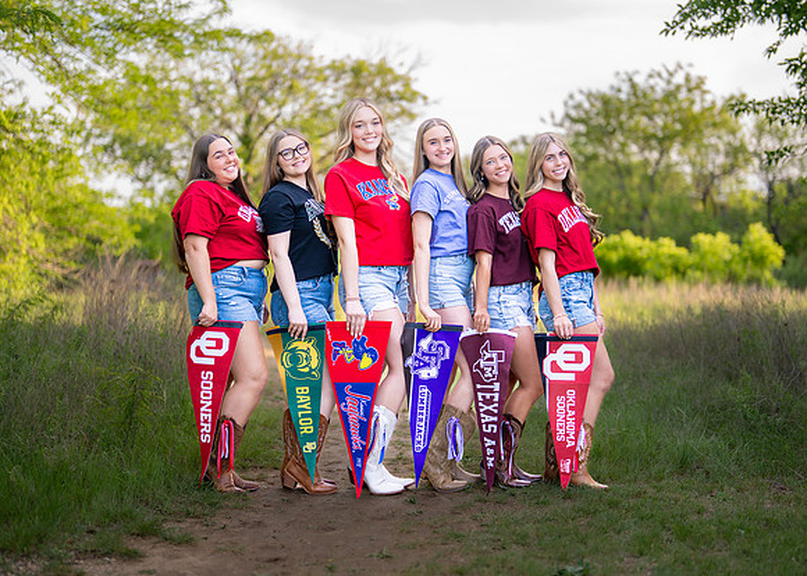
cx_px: 411
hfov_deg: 32.3
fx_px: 1394
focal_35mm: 61
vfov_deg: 23.4
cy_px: 295
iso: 200
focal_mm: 50
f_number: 1.2
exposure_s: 1/1250
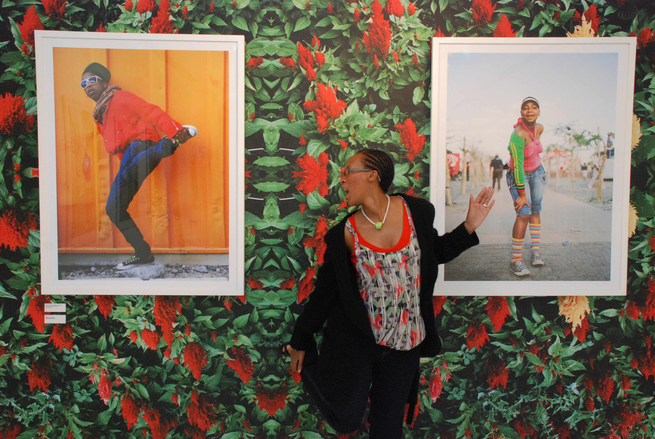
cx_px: 328
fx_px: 656
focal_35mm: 36
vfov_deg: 37.0
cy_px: 220
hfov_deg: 53.1
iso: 1250
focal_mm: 24
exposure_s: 1/60
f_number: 8
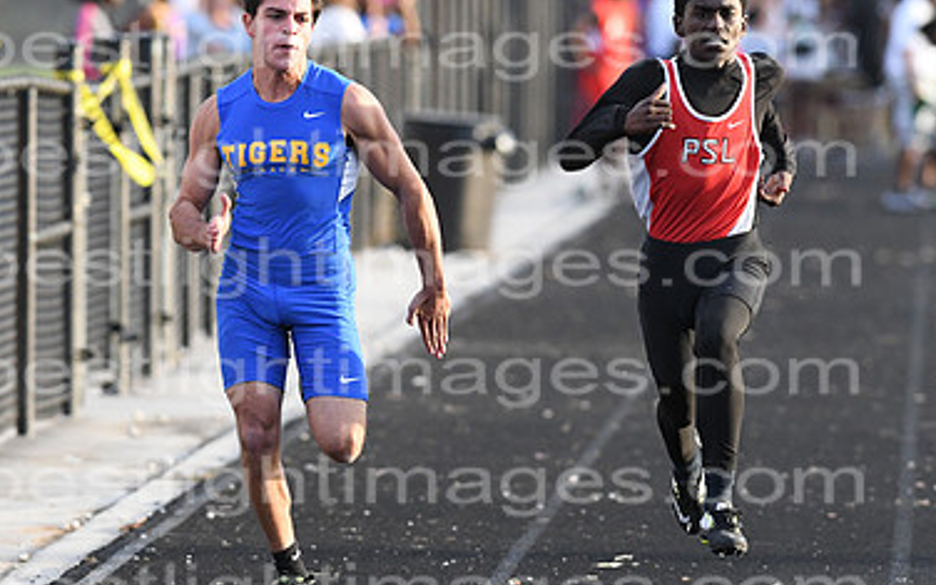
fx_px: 18060
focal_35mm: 708
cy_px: 322
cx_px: 301
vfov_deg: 1.9
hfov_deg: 3.0
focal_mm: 300
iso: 2000
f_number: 4
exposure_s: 1/2000
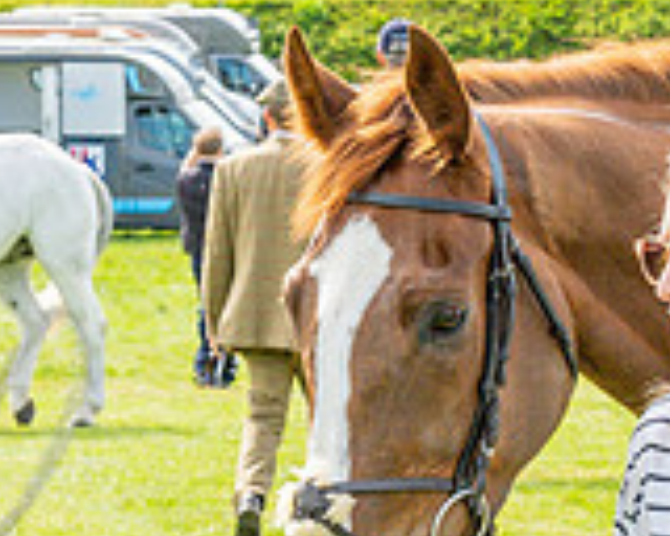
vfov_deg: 5.7
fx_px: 5394
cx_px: 527
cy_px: 482
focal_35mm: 272
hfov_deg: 7.1
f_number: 9
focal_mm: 61
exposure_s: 1/640
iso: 800
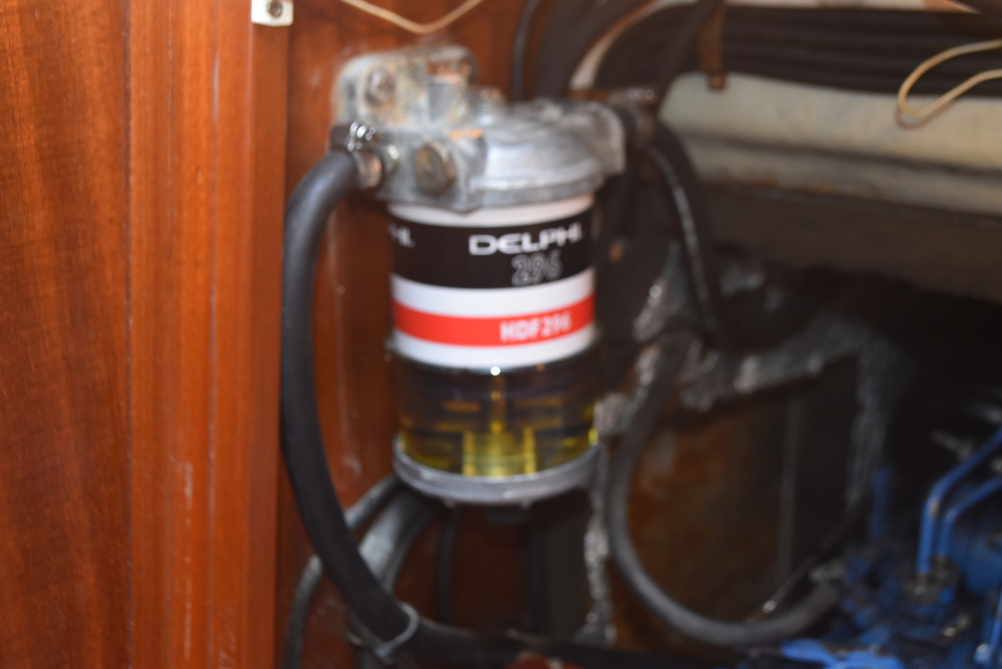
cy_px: 334
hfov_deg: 38.9
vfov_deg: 26.5
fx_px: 1421
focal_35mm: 51
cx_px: 501
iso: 800
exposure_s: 1/60
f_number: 5
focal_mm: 34
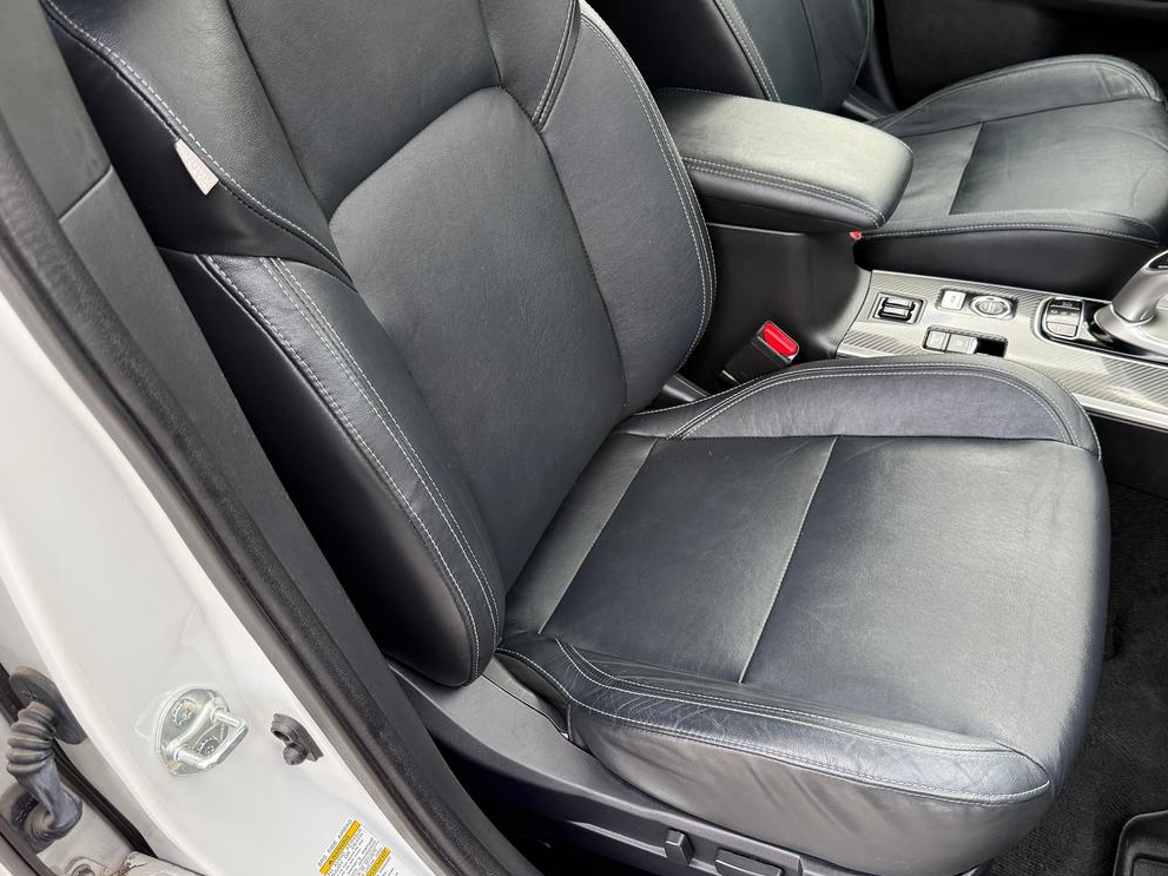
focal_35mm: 31
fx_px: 1046
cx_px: 649
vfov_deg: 45.4
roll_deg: +6.2
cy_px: 426
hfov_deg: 58.2
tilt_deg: -40.4
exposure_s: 1/243
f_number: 1.78
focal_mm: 6.76
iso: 125
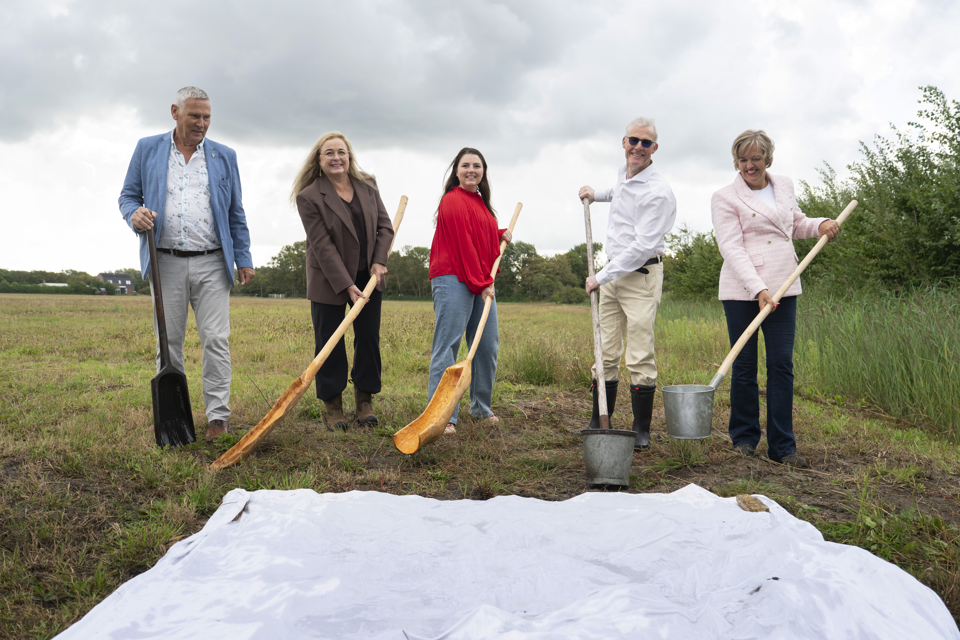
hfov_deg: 61.9
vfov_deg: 43.6
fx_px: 800
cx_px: 480
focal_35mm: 30
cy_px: 320
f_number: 4
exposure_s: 1/800
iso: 400
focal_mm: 30
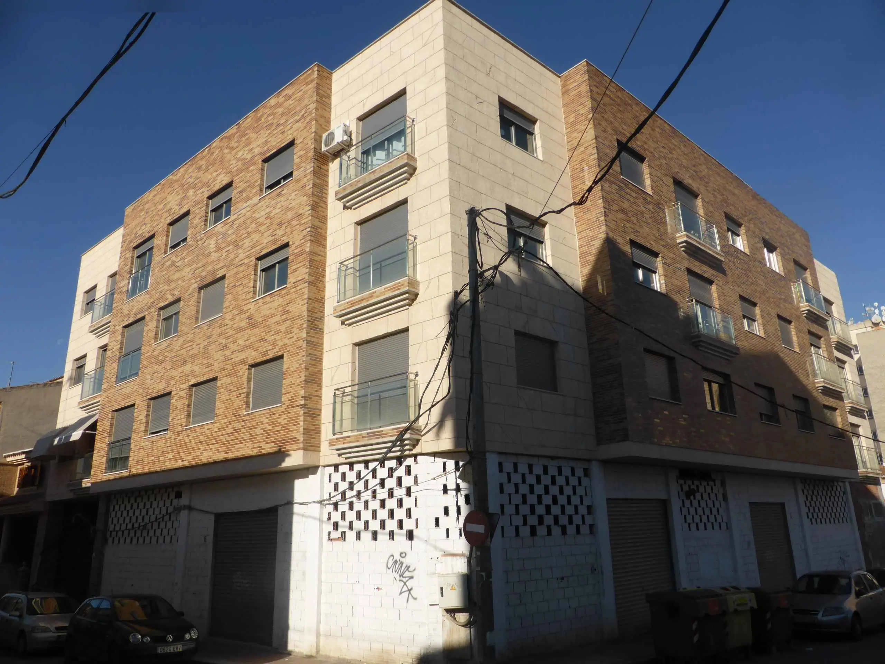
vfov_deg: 56.8
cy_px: 332
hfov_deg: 71.6
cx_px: 442
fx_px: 614
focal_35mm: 24
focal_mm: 4.3
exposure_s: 1/2000
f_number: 3.3
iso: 100
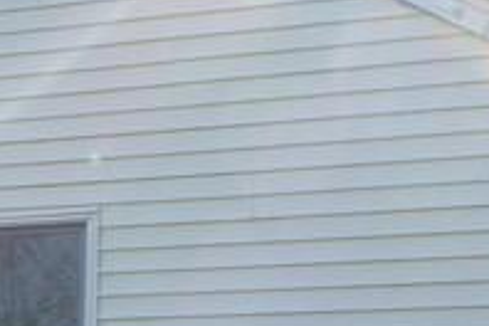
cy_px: 437
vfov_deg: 8.1
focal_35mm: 167
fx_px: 2268
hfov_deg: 12.0
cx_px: -121
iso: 100
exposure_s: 1/125
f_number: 5.6
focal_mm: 5.4
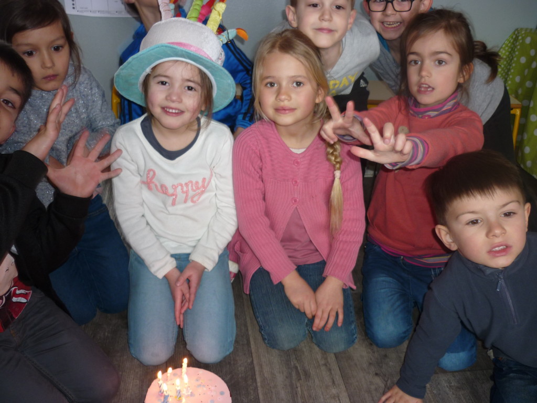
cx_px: 268
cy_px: 202
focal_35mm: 33
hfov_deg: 55.4
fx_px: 512
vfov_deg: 42.9
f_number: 2.8
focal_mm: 5.5
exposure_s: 1/30
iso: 100
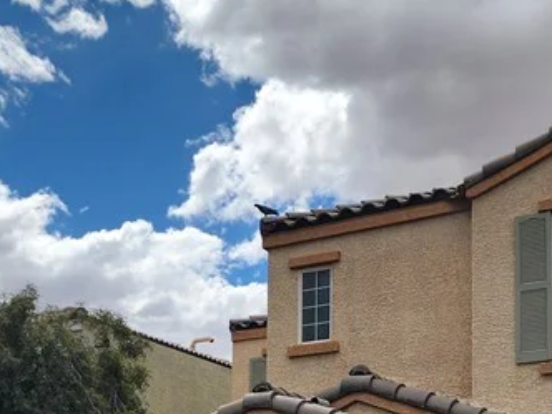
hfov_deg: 27.4
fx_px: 1132
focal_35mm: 71
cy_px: 494
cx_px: 303
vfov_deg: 19.5
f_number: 1.8
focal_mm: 6.4
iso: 12
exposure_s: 1/1936
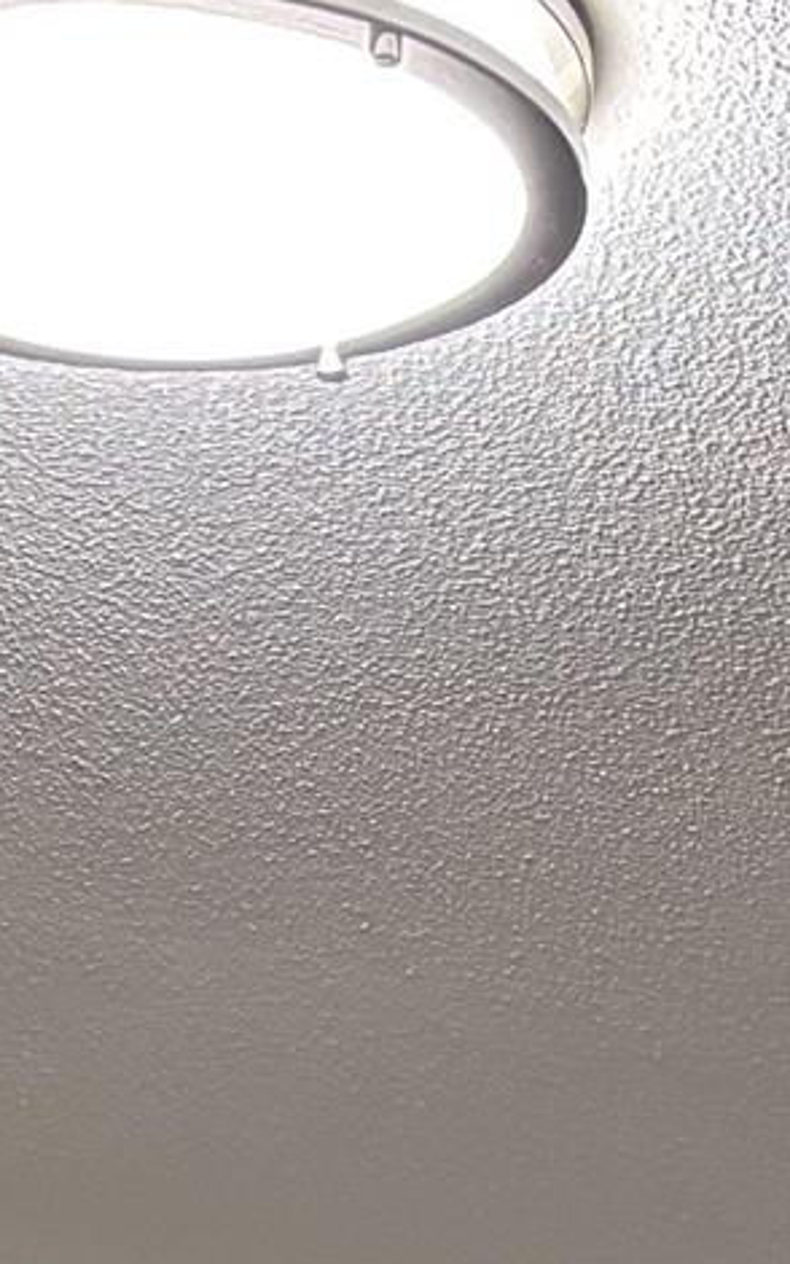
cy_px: 2579
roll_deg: -0.7
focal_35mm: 180
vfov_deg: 10.6
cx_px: 704
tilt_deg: +2.8
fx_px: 6197
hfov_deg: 7.3
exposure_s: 1/60
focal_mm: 5.96
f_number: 1.6
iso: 200
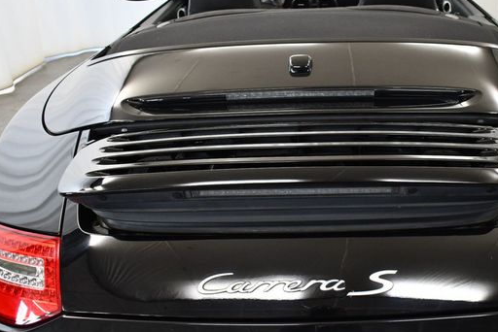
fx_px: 623
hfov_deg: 43.3
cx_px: 307
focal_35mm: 45
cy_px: 203
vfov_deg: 29.8
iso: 1250
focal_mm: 18
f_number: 3.5
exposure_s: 1/125
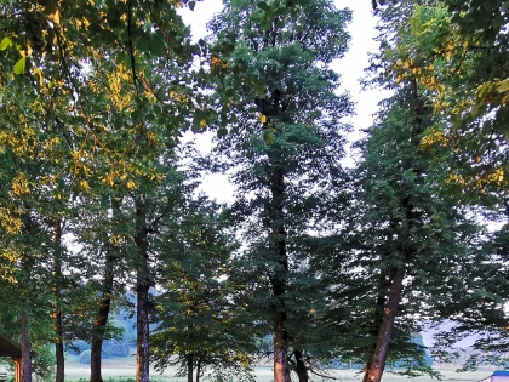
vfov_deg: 33.5
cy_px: 386
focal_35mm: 39
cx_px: 199
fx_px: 573
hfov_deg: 47.5
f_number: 2.2
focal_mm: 2.35
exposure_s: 1/50
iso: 160
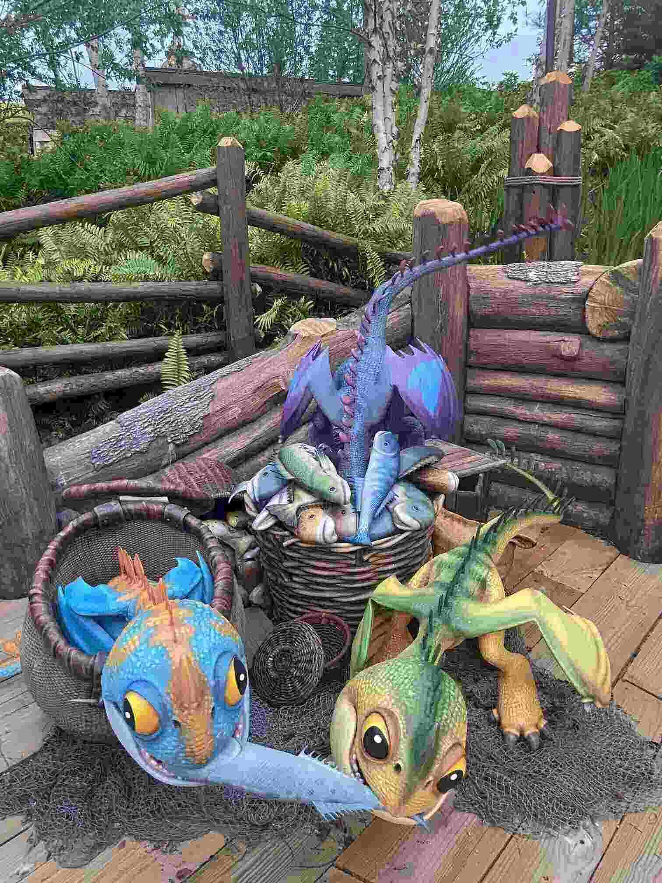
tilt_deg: -15.0
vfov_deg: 67.3
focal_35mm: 26
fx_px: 663
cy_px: 442
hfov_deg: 53.1
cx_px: 331
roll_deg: +2.1
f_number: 1.8
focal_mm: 4.25
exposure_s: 1/40
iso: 640
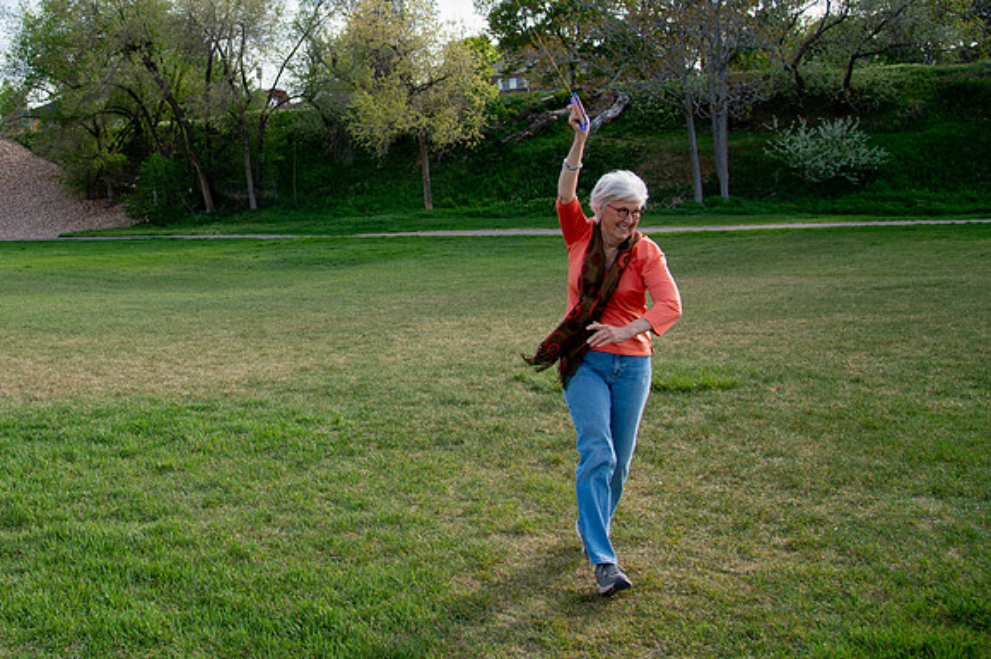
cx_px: 234
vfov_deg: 32.4
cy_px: 150
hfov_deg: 46.2
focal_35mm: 40
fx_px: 1110
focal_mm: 24
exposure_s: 1/500
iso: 200
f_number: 5
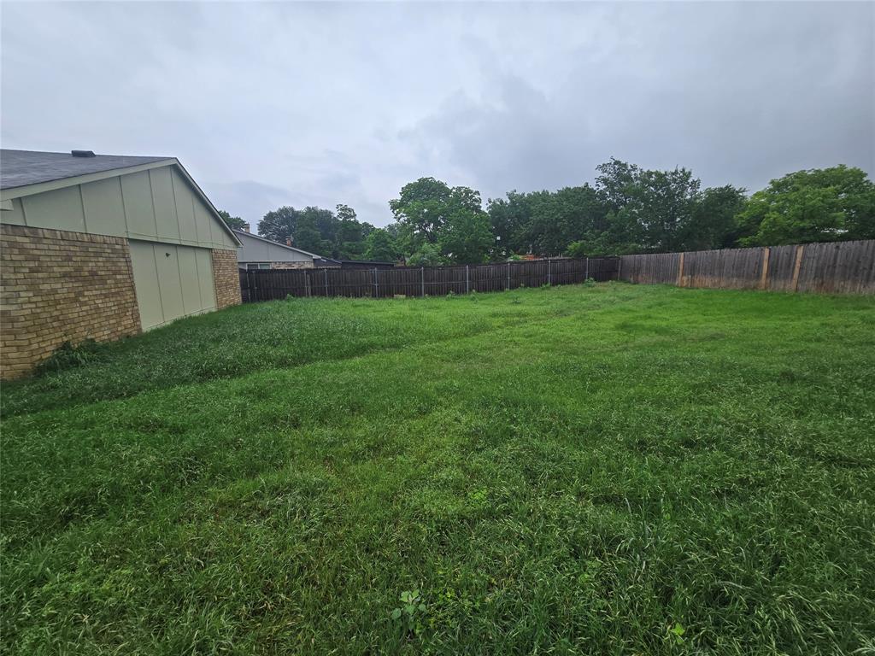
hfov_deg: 106.2
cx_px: 438
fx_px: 329
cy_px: 328
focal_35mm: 13
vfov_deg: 89.9
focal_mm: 2.2
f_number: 2.2
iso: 50
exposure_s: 1/705
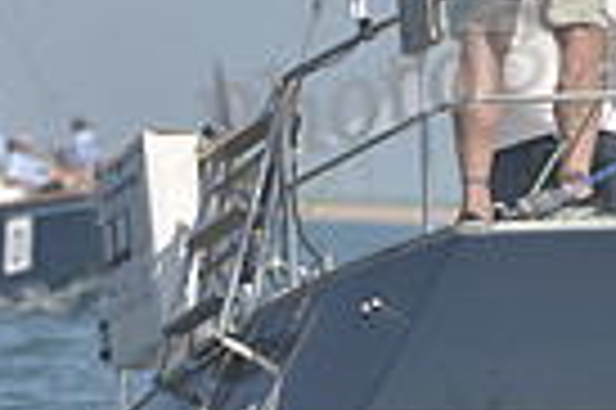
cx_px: 1066
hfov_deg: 2.0
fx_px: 17415
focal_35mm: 1019
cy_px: 232
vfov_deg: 1.3
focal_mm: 240
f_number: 8
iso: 280
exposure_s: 1/1000
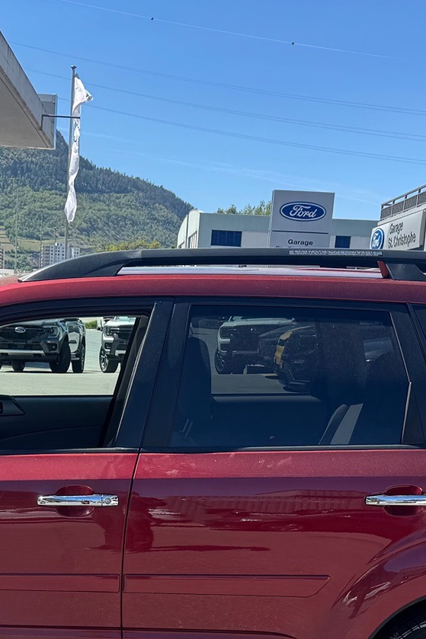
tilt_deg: -10.1
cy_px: 529
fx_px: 1065
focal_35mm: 60
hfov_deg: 22.3
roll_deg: -1.8
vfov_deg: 32.3
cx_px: 94
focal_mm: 6.76
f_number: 1.78
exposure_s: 1/2252
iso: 80
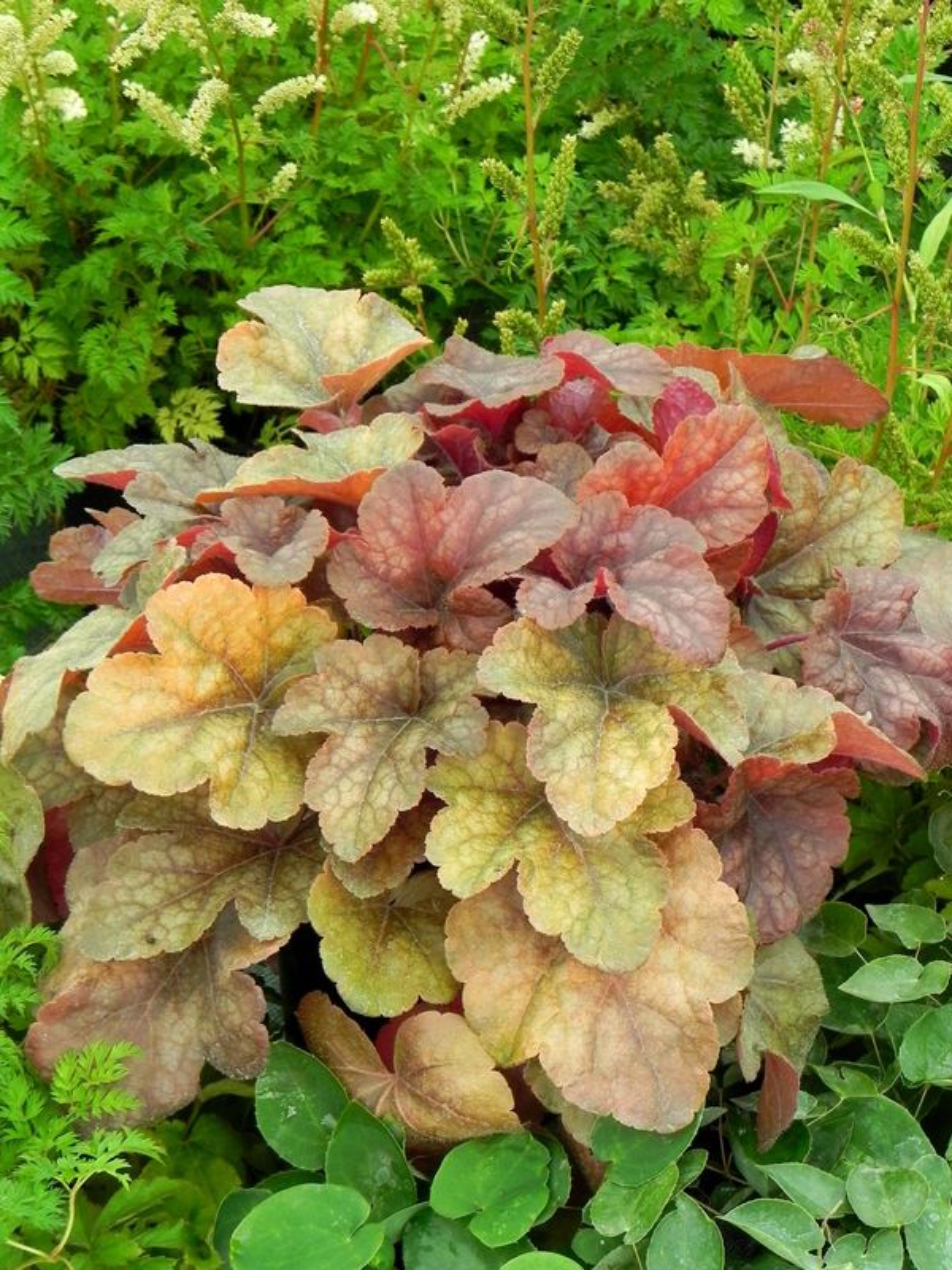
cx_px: 476
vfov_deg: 13.7
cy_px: 635
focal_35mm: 144
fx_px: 5280
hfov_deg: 10.3
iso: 160
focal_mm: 25.7
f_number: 5.6
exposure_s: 1/40
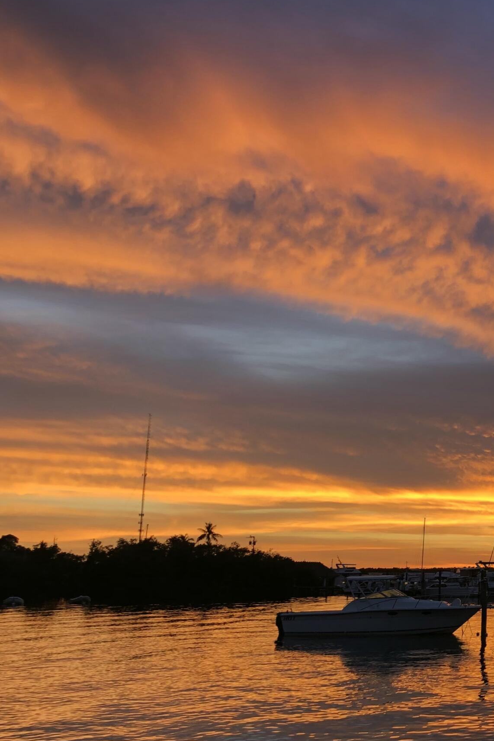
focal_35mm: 51
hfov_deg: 23.5
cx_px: 635
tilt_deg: +8.5
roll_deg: +0.3
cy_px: 426
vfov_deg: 38.8
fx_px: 1050
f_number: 1.8
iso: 50
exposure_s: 1/120
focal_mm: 3.99
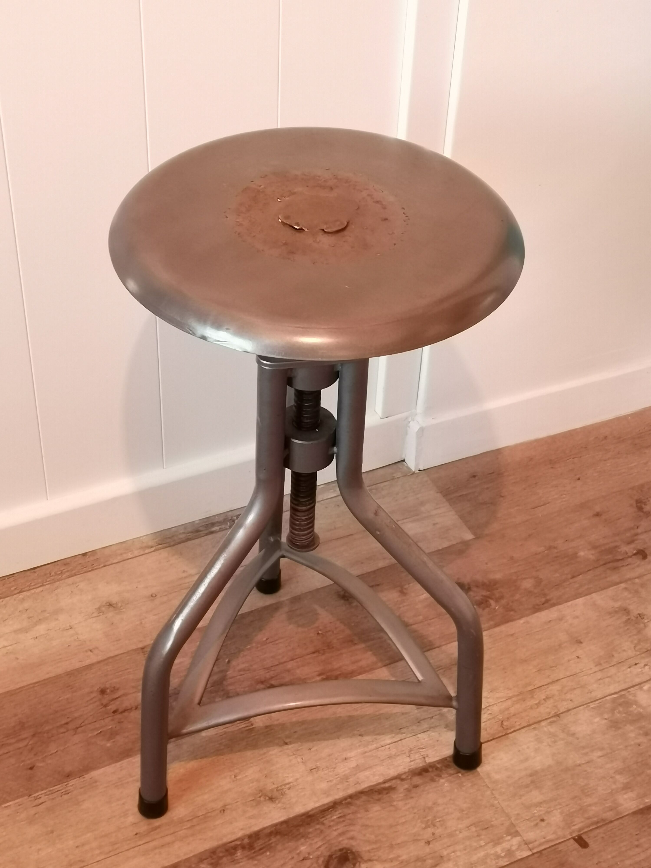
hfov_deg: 26.1
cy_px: 434
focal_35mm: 56
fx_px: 1404
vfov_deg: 34.3
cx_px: 326
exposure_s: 1/50
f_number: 1.8
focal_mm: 4.75
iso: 320
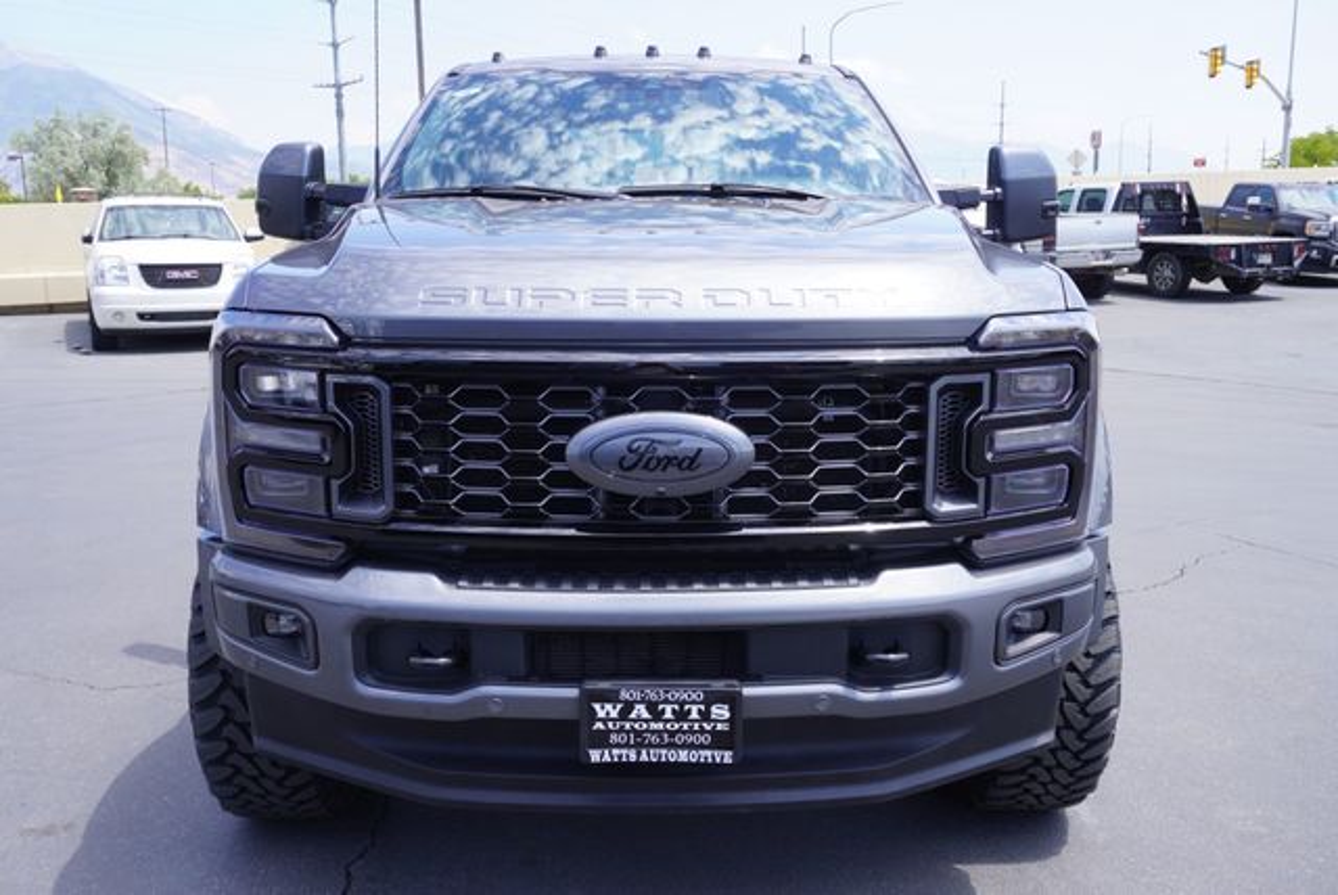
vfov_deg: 41.8
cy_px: 448
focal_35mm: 32
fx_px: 1172
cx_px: 669
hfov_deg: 59.4
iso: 100
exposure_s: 1/125
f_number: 8
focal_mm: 21
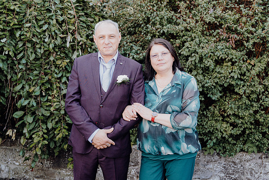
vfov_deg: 30.5
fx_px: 329
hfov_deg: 44.5
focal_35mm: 44
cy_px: 90
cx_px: 134
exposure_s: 1/640
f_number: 3.5
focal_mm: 44
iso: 1250
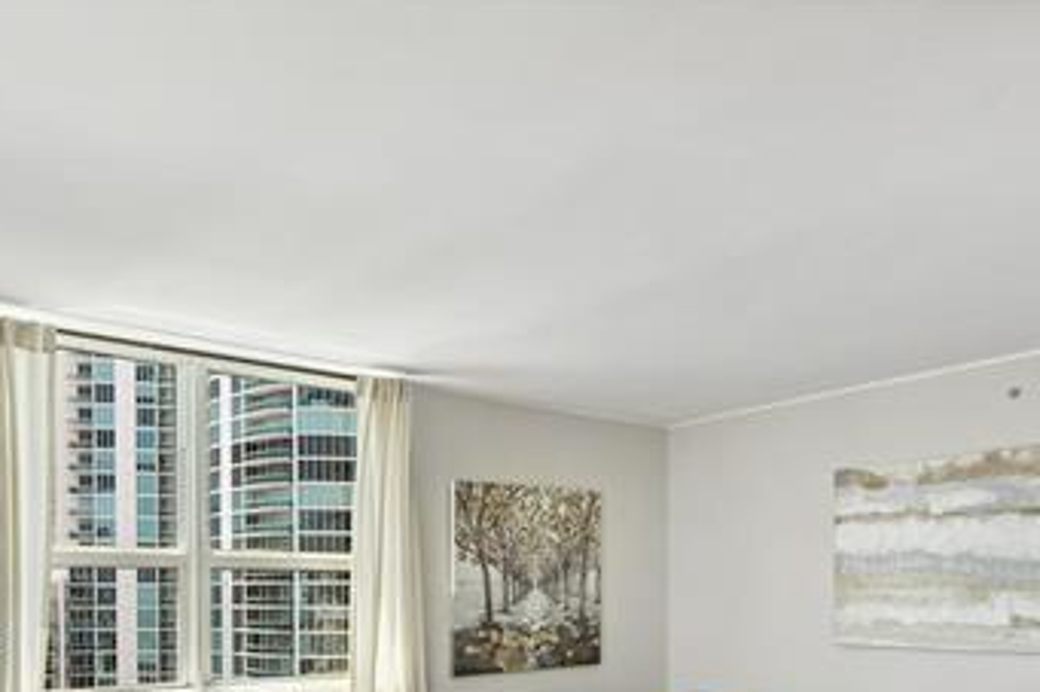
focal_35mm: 30
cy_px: 637
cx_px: 552
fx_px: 866
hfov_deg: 61.9
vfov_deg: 40.0
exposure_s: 1/80
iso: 200
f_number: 9
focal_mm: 16
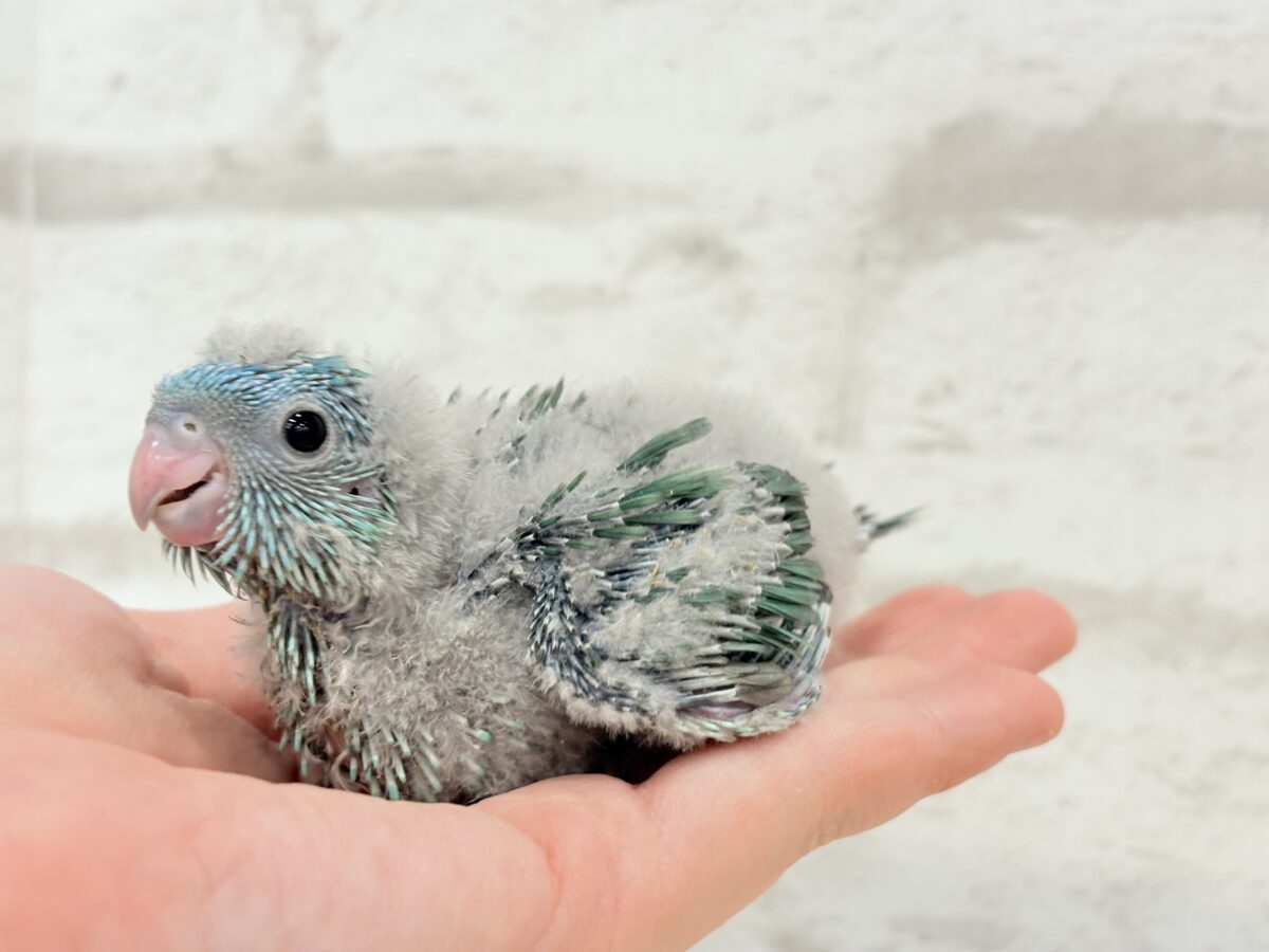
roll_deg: -1.3
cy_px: 476
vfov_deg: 28.0
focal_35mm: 52
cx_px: 634
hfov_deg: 36.8
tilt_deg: -2.3
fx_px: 1906
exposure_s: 1/50
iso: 40
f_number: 1.6
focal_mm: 5.96
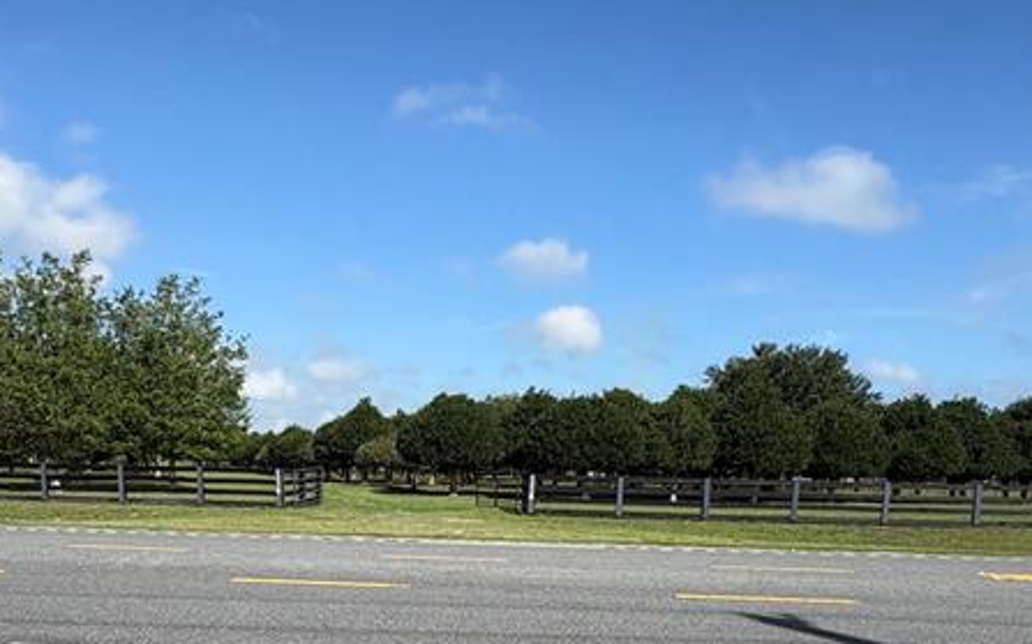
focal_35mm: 34
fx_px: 956
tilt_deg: -2.0
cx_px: 503
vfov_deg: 36.0
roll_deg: +0.1
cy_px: 515
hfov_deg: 56.7
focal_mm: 2.22
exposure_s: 1/2028
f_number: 2.2
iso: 50
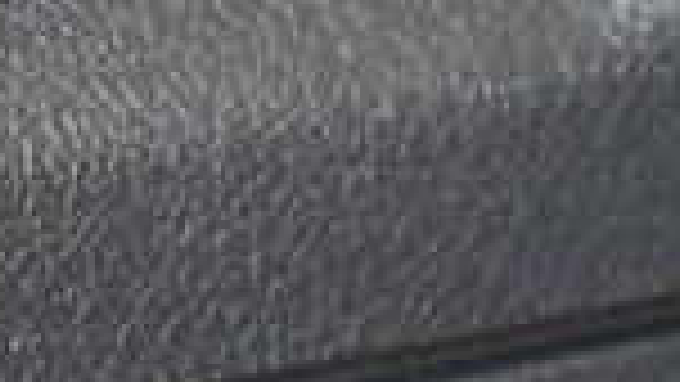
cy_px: -373
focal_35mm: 210
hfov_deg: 10.1
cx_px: -140
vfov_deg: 5.7
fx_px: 3789
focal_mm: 31.5
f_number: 5
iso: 3200
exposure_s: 1/80
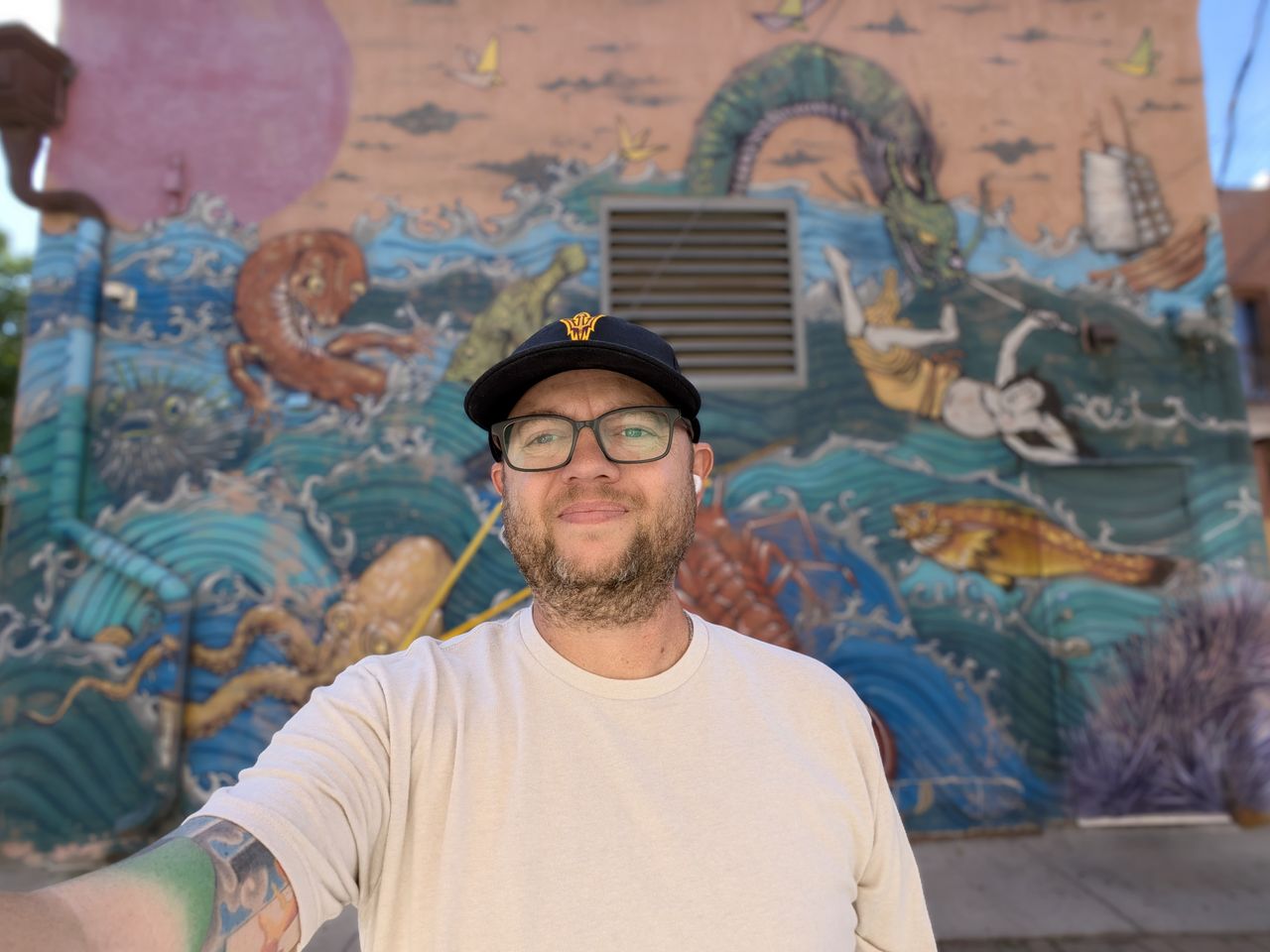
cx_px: 635
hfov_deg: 87.8
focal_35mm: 18
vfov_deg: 71.6
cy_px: 476
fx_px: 660
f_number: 2.2
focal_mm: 2.71
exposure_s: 1/696
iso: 67
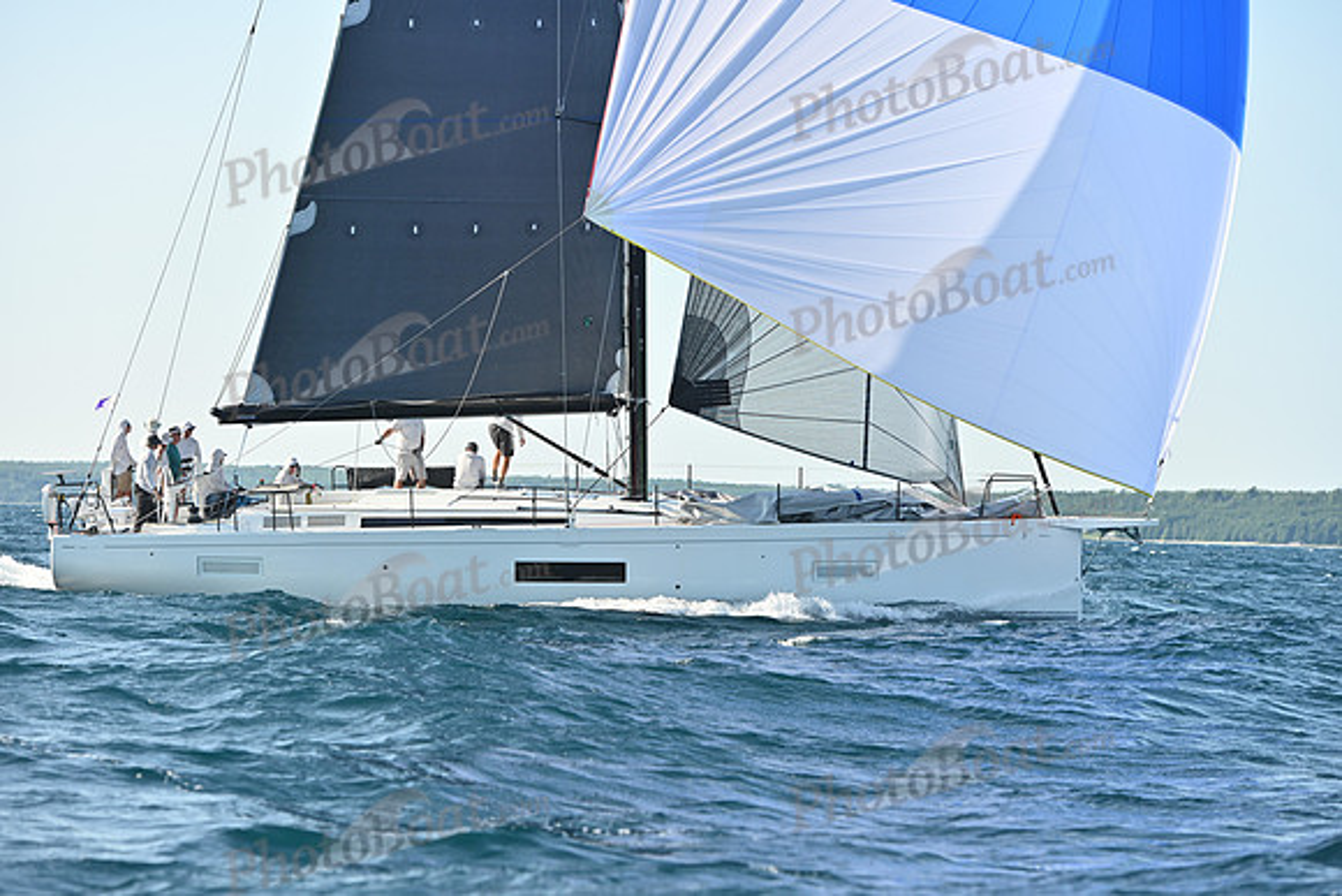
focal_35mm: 145
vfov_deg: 9.5
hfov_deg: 14.2
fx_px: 5406
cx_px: 671
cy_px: 448
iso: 320
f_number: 5
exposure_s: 1/1600
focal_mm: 145
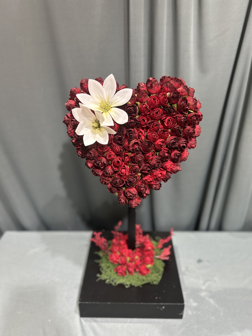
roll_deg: +0.1
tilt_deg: -26.4
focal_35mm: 26
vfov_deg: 67.3
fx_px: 252
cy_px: 168
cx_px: 126
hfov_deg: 53.1
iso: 80
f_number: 1.5
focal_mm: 5.7
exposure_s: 1/120
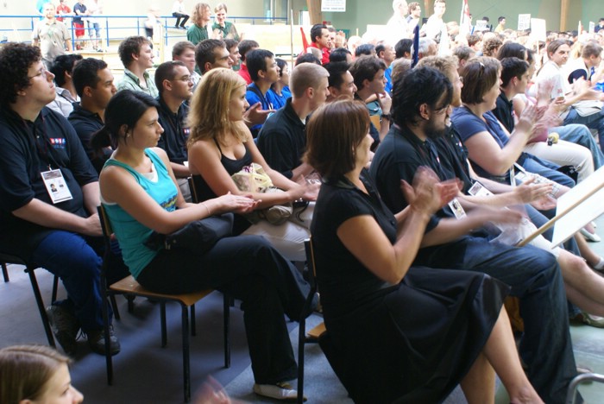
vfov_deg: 34.3
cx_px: 302
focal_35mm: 39
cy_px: 202
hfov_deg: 49.5
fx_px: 655
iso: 400
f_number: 5.6
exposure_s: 1/10
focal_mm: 26
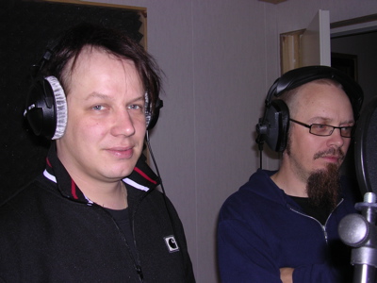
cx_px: 188
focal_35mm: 38
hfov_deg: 49.0
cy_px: 142
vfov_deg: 37.7
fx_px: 414
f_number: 2.8
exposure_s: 1/60.1
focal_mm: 5.8
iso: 100
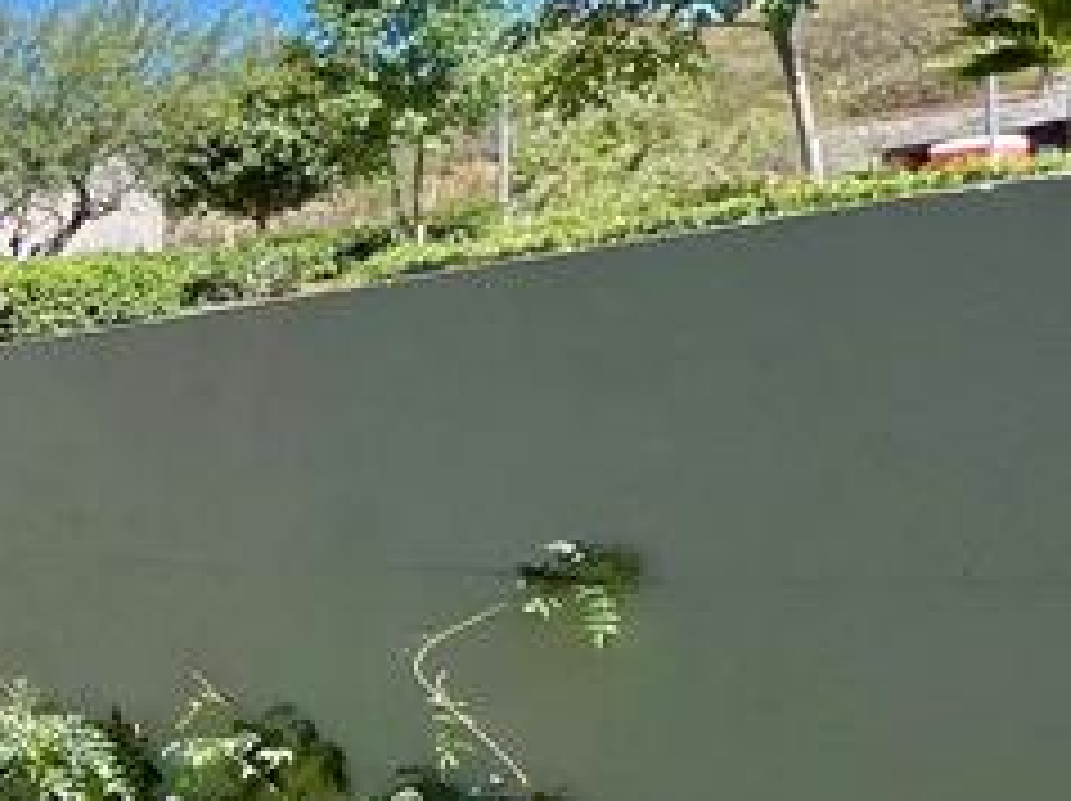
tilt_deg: -1.7
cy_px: 576
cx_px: -1053
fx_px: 1731
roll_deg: +0.8
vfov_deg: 25.8
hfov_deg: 19.5
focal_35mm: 56
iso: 32
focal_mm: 1.57
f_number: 1.8
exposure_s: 1/1468
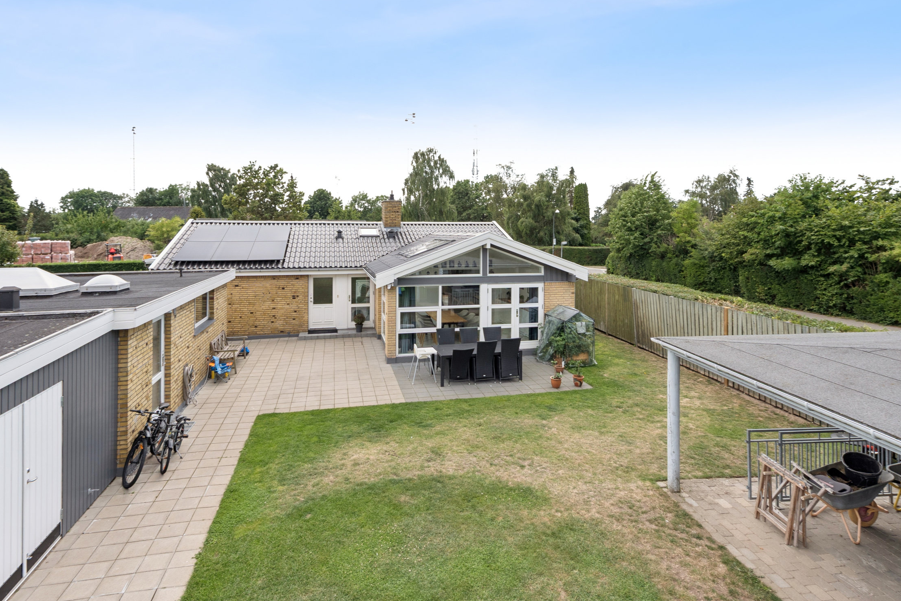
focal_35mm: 19
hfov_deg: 86.9
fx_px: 475
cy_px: 252
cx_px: 438
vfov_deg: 64.2
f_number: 13
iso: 125
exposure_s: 1/125
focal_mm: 14
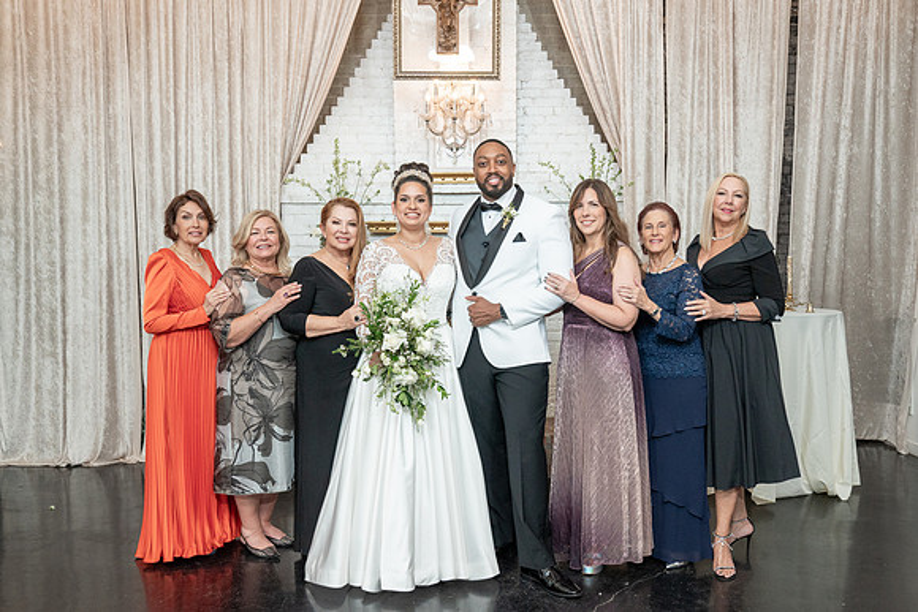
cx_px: 477
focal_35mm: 31
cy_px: 318
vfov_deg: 41.8
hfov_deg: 59.5
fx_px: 802
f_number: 4.5
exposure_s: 1/200
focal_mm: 30
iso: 2000
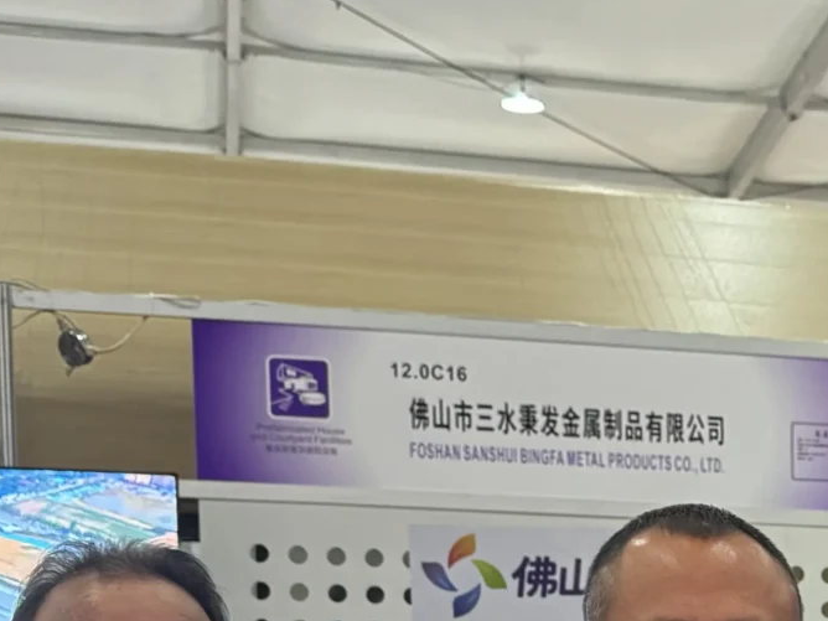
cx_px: 938
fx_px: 2201
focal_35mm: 92
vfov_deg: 14.7
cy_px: 979
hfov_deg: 20.2
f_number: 1.78
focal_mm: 6.76
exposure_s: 1/50
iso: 500
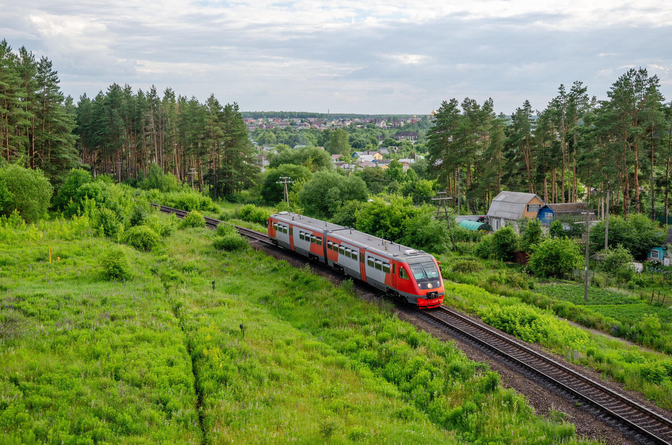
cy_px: 222
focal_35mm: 52
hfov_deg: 37.9
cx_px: 336
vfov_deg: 25.6
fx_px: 978
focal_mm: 35
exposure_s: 1/500
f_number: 6.3
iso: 250
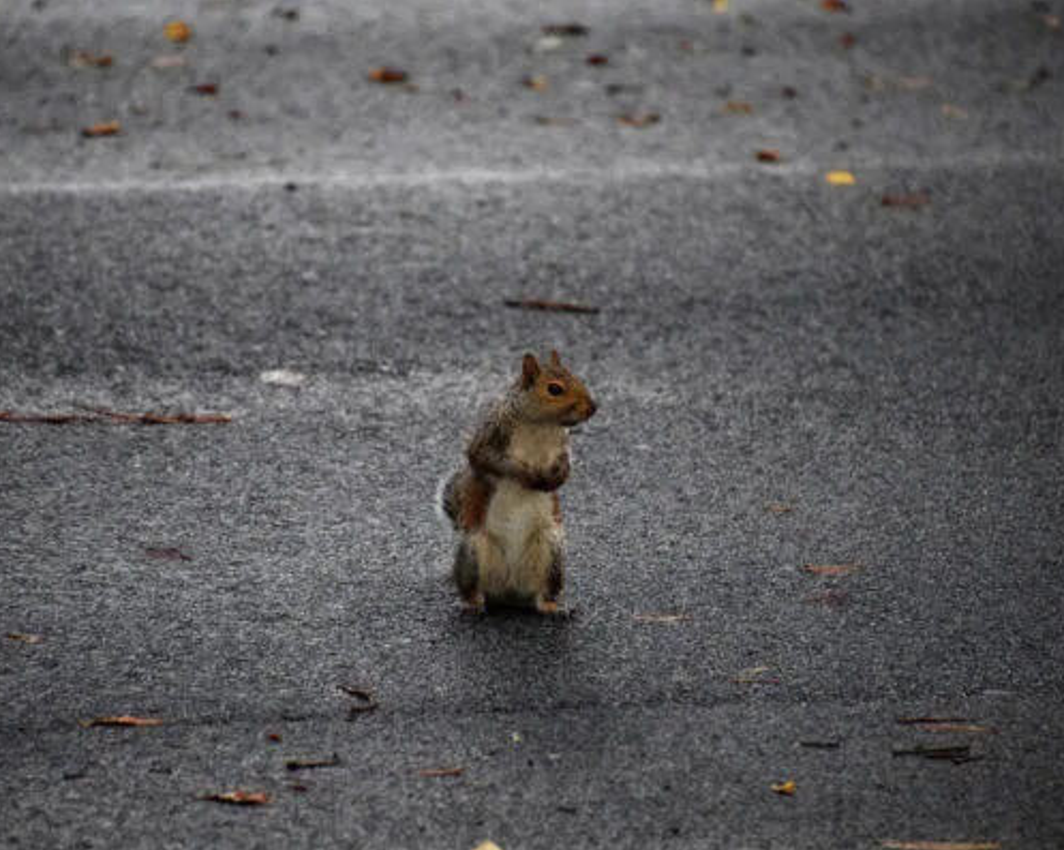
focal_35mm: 680
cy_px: 426
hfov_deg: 2.8
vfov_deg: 2.3
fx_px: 21401
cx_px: 531
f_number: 6.3
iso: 2200
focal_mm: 400
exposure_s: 1/500
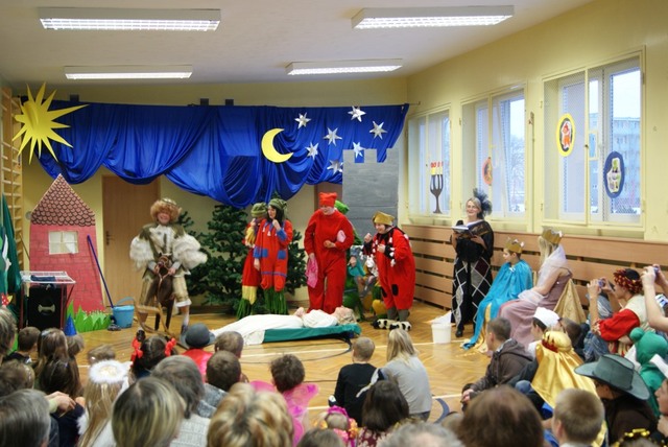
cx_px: 334
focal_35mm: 39
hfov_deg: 49.5
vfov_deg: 34.3
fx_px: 724
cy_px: 224
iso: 400
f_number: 4
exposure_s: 1/25
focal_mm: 26
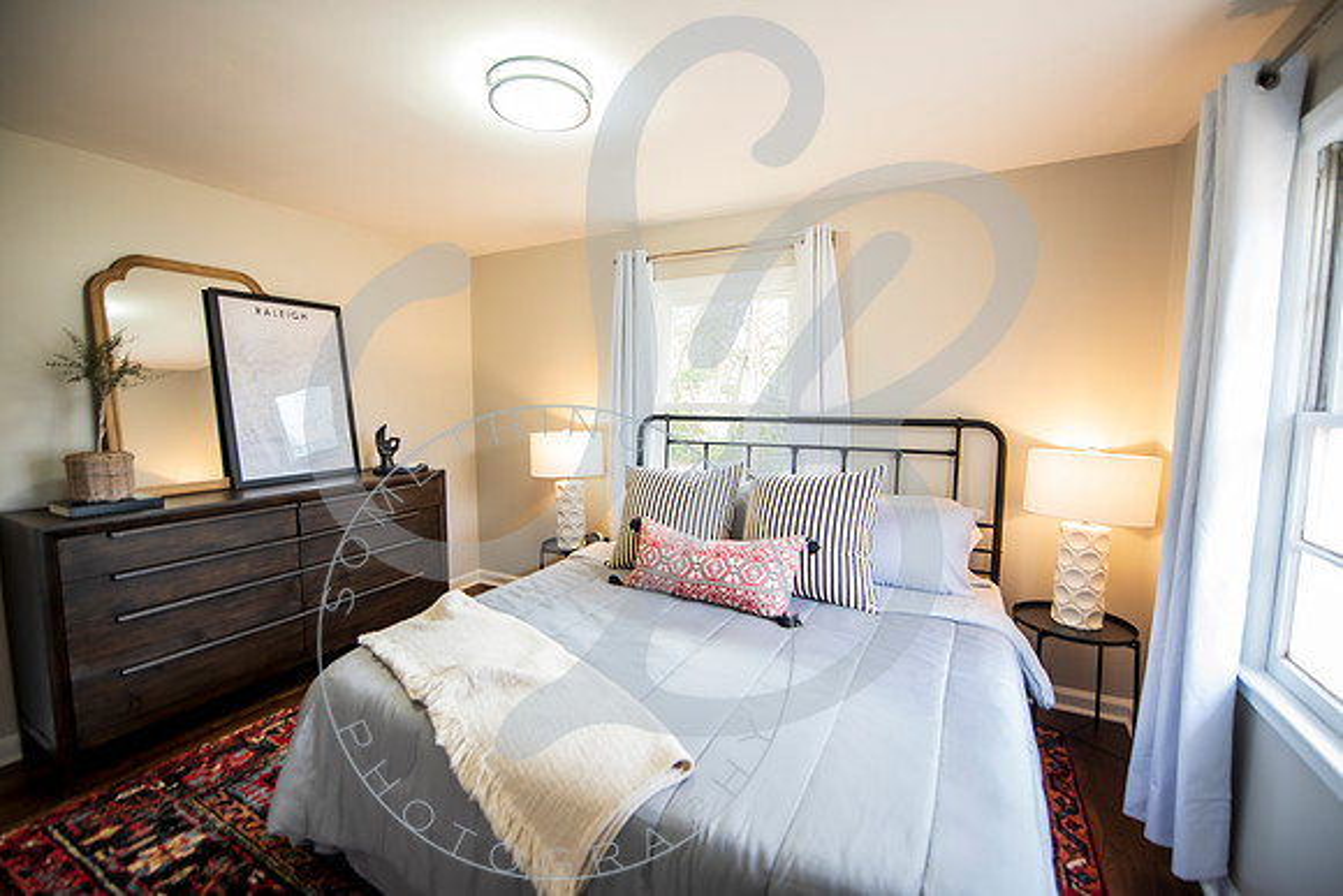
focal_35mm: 14
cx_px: 661
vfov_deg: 79.6
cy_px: 448
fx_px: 537
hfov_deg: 102.7
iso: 500
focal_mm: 14
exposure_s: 1/80
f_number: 2.8
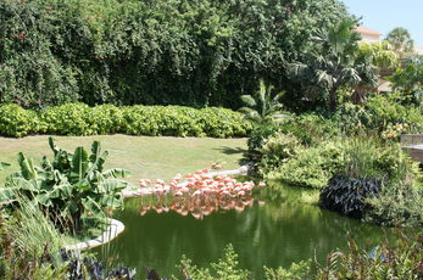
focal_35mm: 49
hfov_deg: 40.6
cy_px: 166
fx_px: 571
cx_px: 185
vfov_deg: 27.6
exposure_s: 1/250
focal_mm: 25
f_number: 8
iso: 200
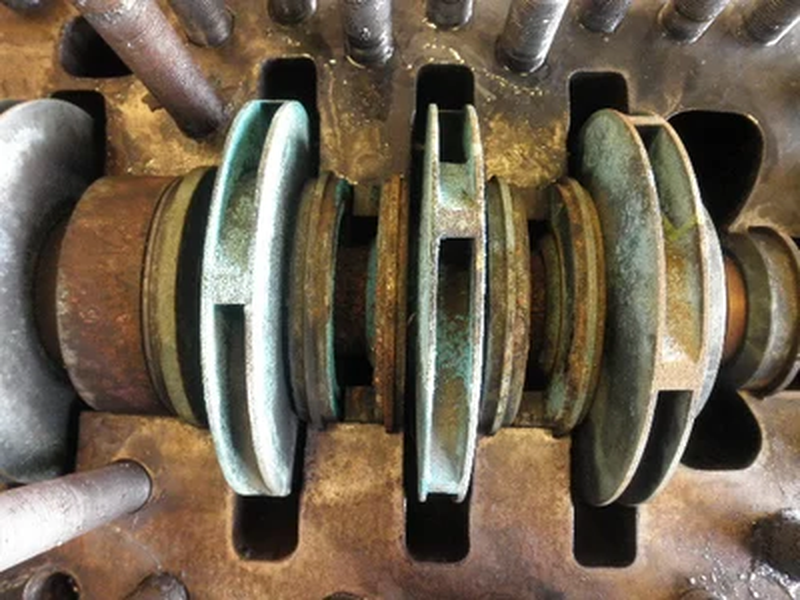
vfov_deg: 49.7
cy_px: 300
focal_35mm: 28
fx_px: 647
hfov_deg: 63.4
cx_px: 400
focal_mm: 5
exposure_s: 1/20
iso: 200
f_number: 3
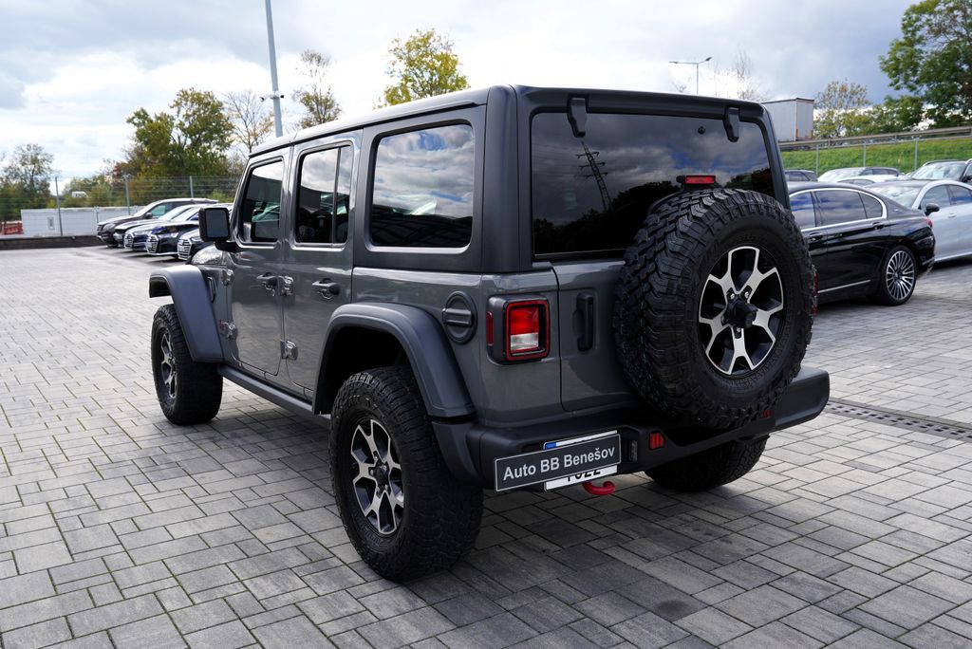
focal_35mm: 31
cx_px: 486
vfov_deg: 42.4
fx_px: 837
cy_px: 324
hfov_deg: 60.3
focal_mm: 31
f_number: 7.1
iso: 200
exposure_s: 1/250
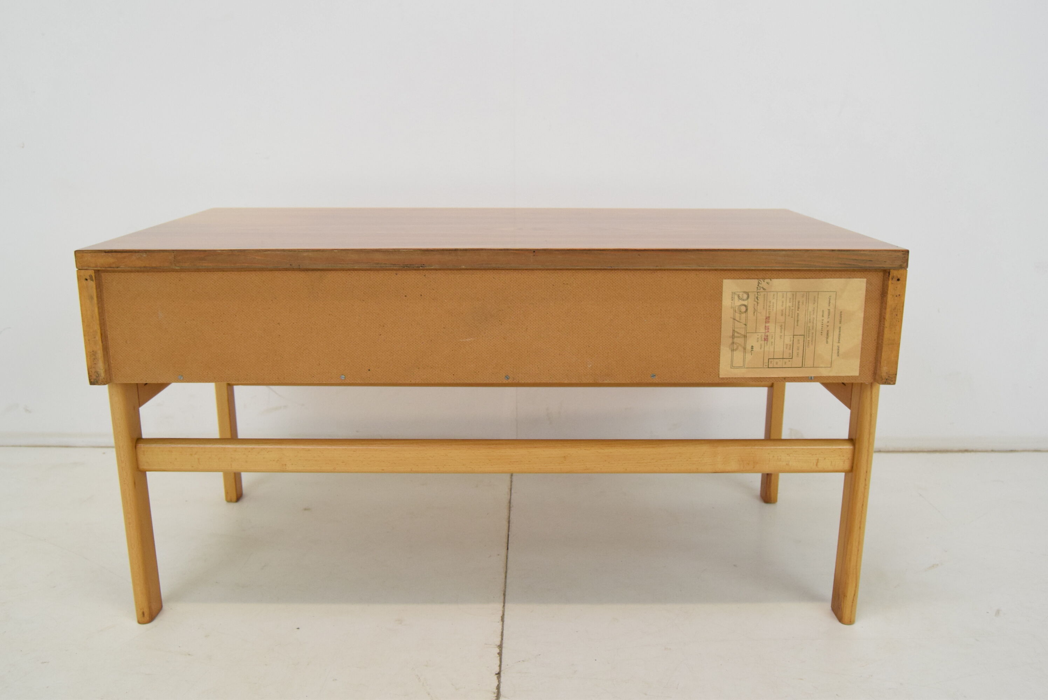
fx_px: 874
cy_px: 350
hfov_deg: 61.9
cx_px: 524
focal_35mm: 30
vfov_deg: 43.7
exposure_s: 1/200
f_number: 7.1
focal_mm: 20
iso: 1600
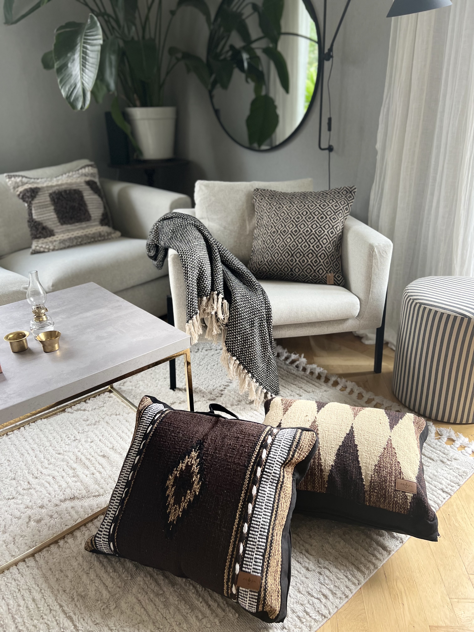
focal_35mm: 26
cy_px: 316
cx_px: 237
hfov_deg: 53.1
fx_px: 475
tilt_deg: -24.5
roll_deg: +2.3
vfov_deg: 67.3
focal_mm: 5.7
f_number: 1.5
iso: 125
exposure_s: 1/110
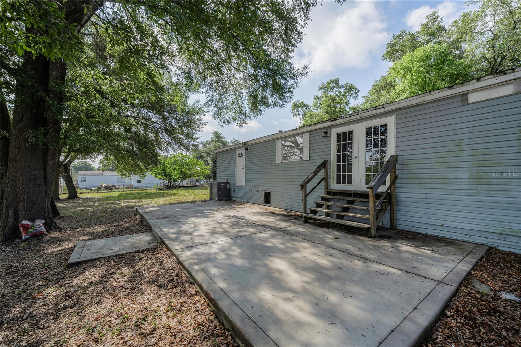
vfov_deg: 81.2
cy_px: 174
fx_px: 203
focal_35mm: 14
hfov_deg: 104.3
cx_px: 260
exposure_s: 1/160
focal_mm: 14
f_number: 9
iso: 100
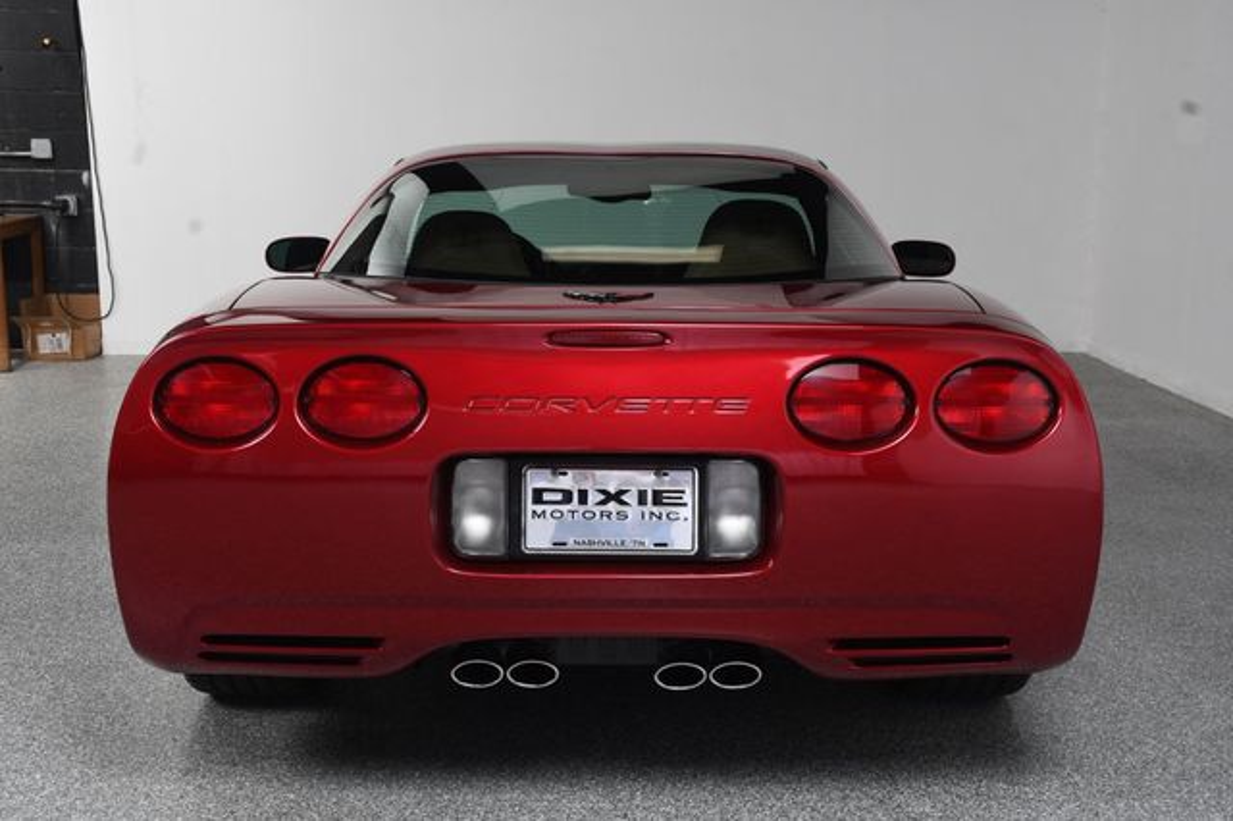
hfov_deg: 41.1
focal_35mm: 48
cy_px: 410
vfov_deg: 28.0
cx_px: 616
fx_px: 1643
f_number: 10
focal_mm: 32
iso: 100
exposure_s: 1/160
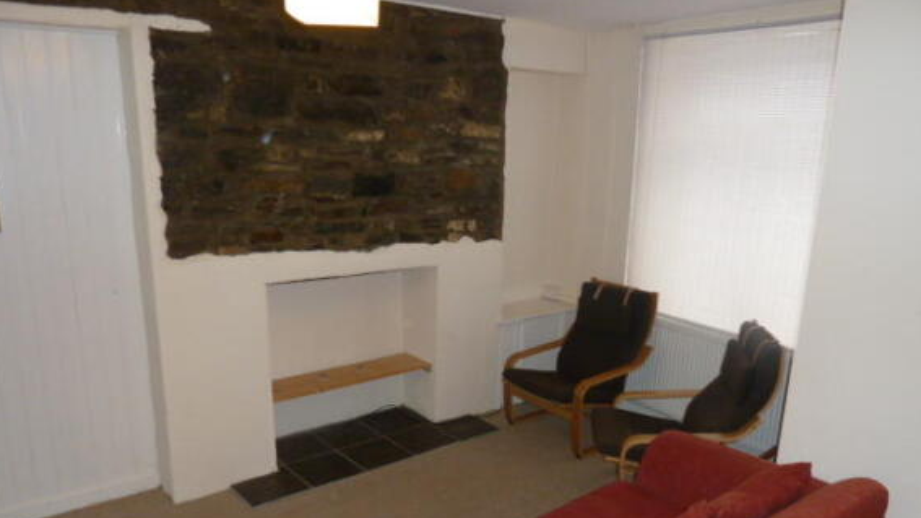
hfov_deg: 67.9
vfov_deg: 41.1
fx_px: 684
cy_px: 335
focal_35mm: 28
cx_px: 465
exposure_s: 1/30
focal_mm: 4.1
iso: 320
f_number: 3.3
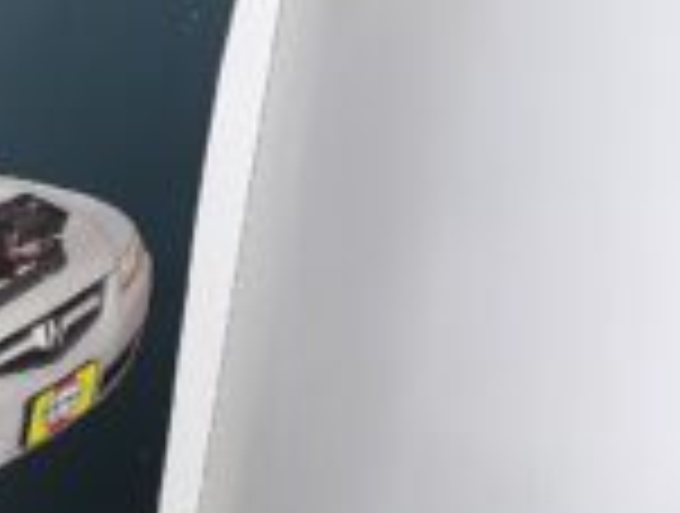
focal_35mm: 111
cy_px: 148
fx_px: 2186
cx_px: -360
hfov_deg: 16.1
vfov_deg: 13.4
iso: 80
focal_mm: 3.7
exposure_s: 1/120
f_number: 1.7
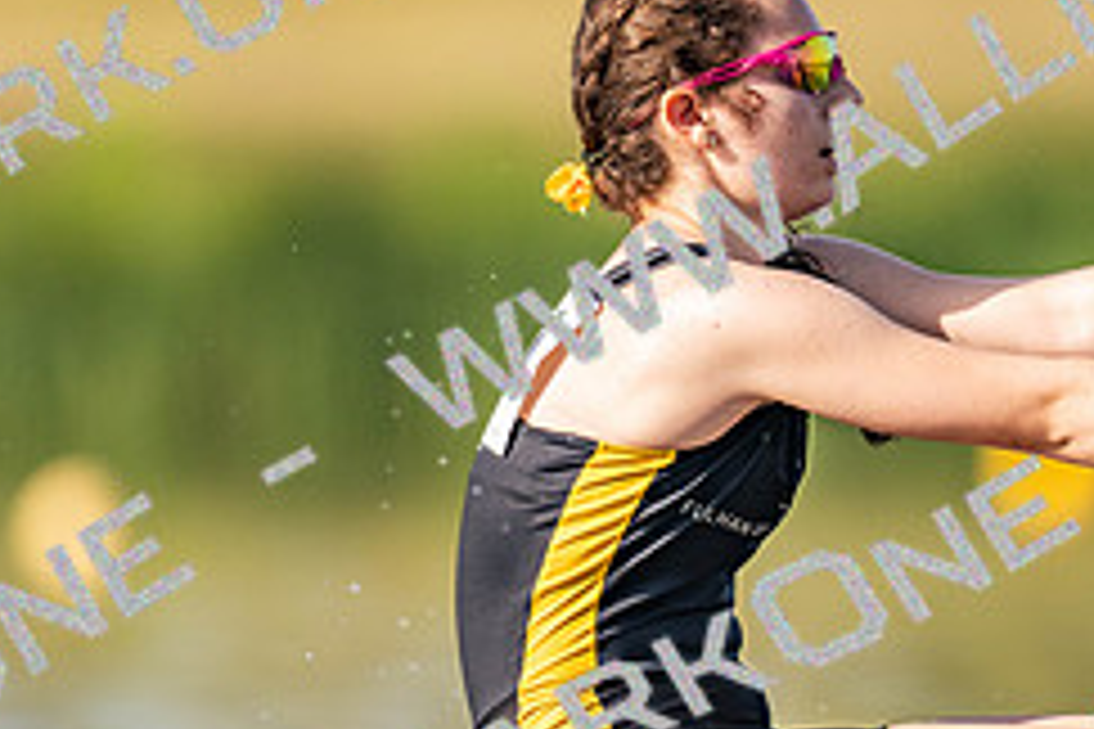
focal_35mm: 1434
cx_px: 945
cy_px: 443
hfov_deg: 1.4
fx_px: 43574
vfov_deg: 1.0
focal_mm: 600
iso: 180
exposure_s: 1/2500
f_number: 4
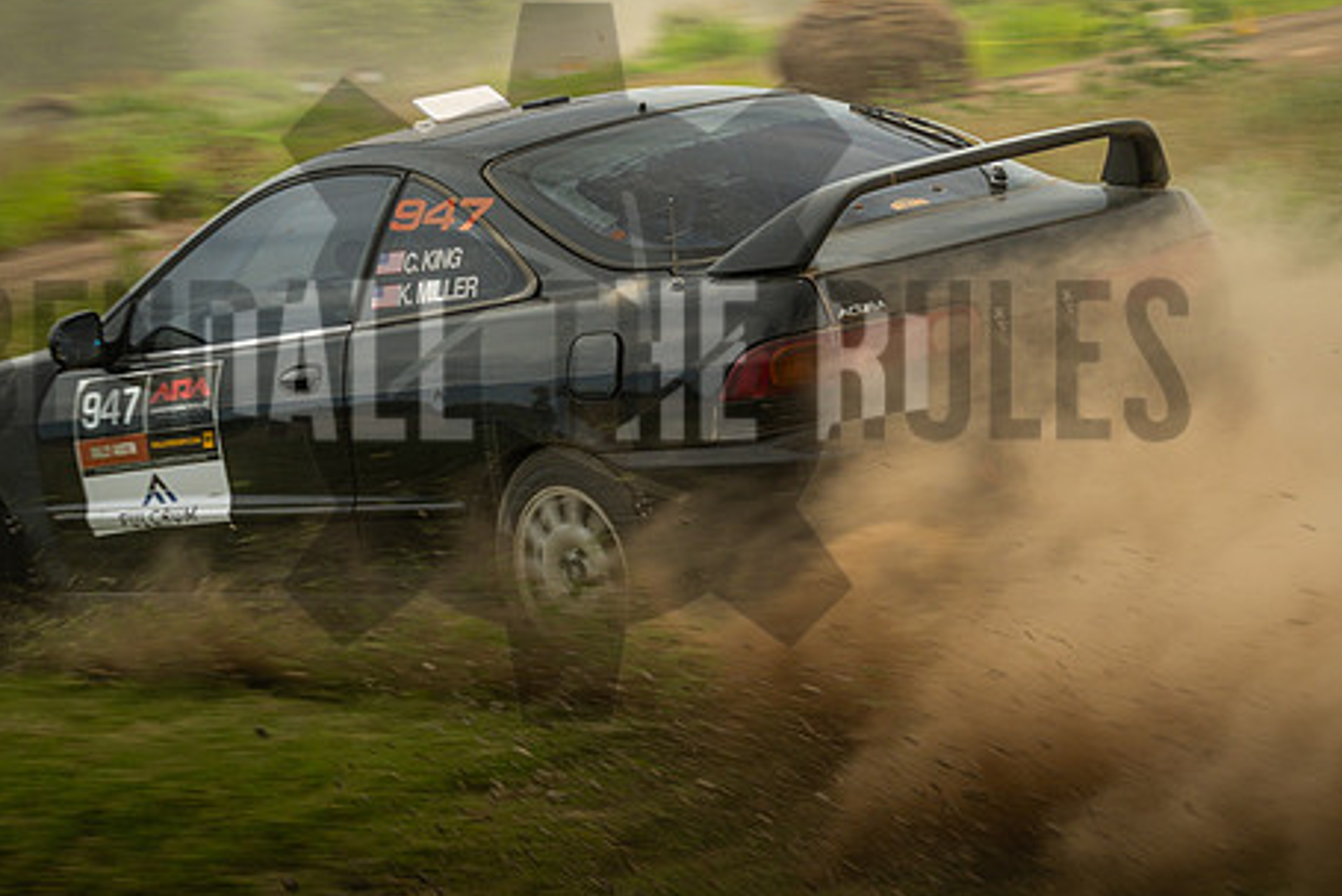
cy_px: 364
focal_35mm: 191
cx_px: 566
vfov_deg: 7.2
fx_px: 7124
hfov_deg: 10.8
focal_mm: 100
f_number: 11
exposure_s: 1/160
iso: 160
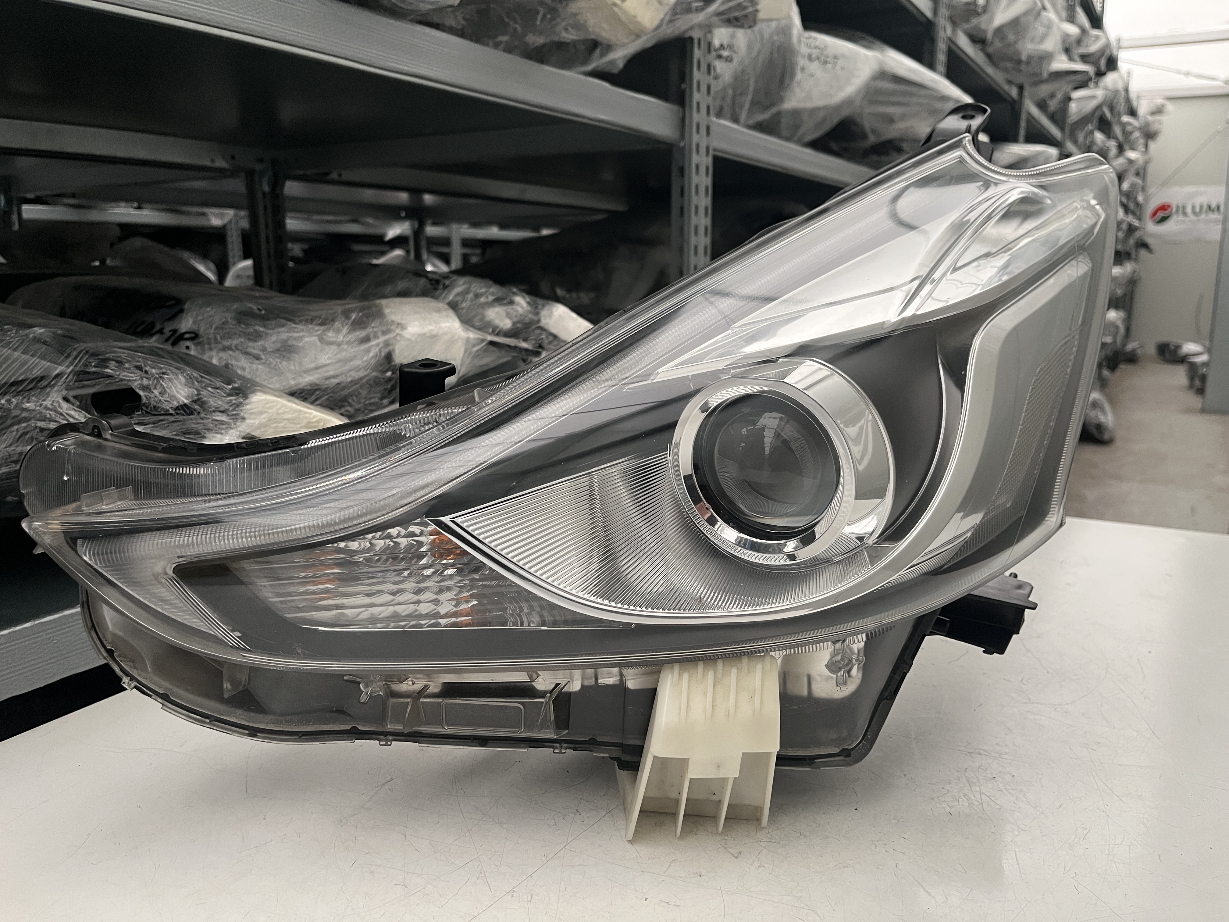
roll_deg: -0.2
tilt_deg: -12.2
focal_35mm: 26
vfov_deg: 53.1
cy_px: 461
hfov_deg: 67.3
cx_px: 614
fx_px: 923
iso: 250
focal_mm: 5.1
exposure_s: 1/60
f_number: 1.6
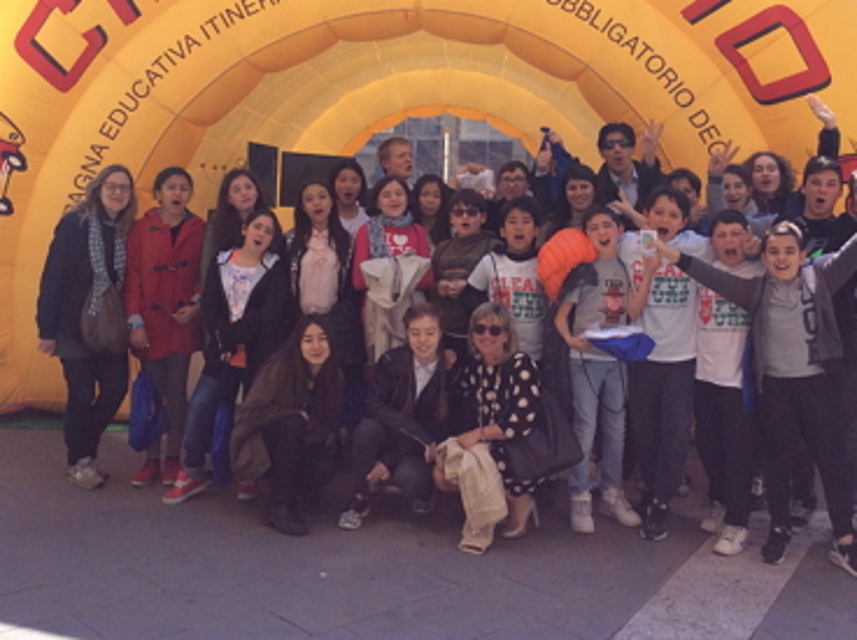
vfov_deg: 31.8
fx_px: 1113
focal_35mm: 45
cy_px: 211
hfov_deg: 42.1
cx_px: 401
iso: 32
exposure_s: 1/689
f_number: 2.4
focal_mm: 3.3
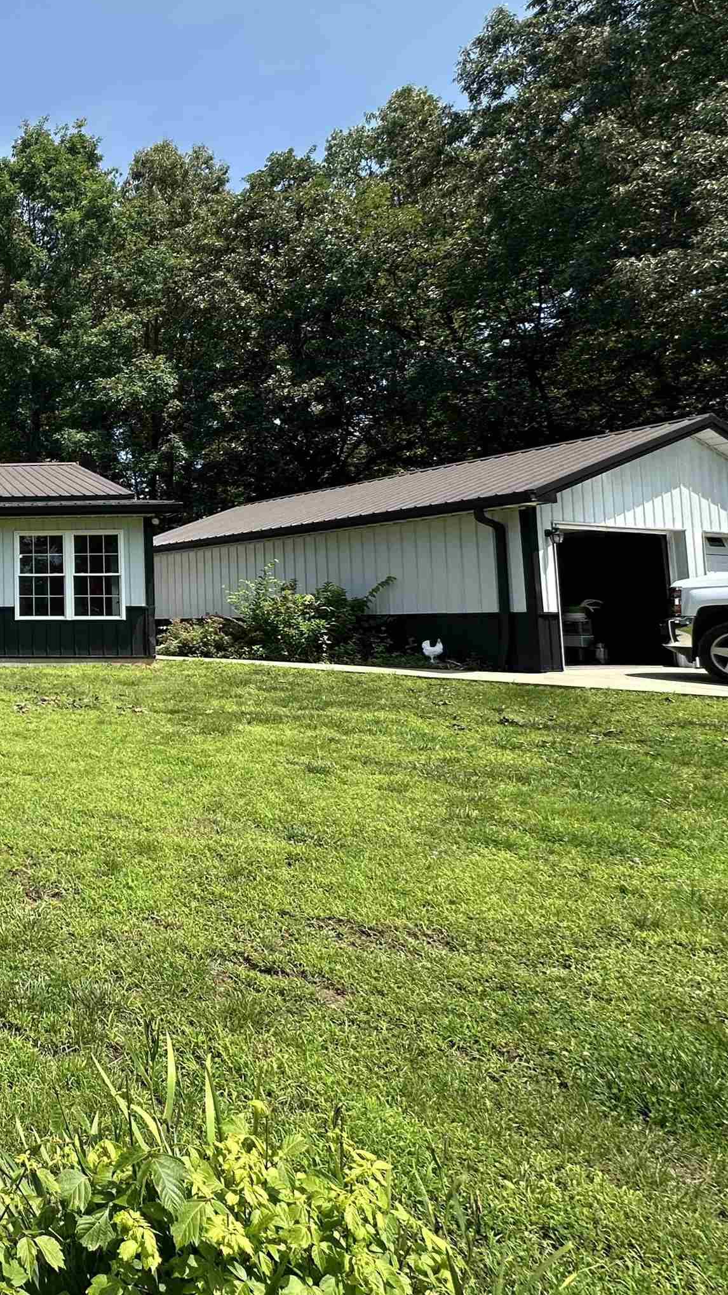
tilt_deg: +4.0
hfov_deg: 36.8
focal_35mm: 23
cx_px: -163
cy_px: 573
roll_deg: -0.9
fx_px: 789
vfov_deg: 78.4
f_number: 2.2
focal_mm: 2.22
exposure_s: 1/875
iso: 40
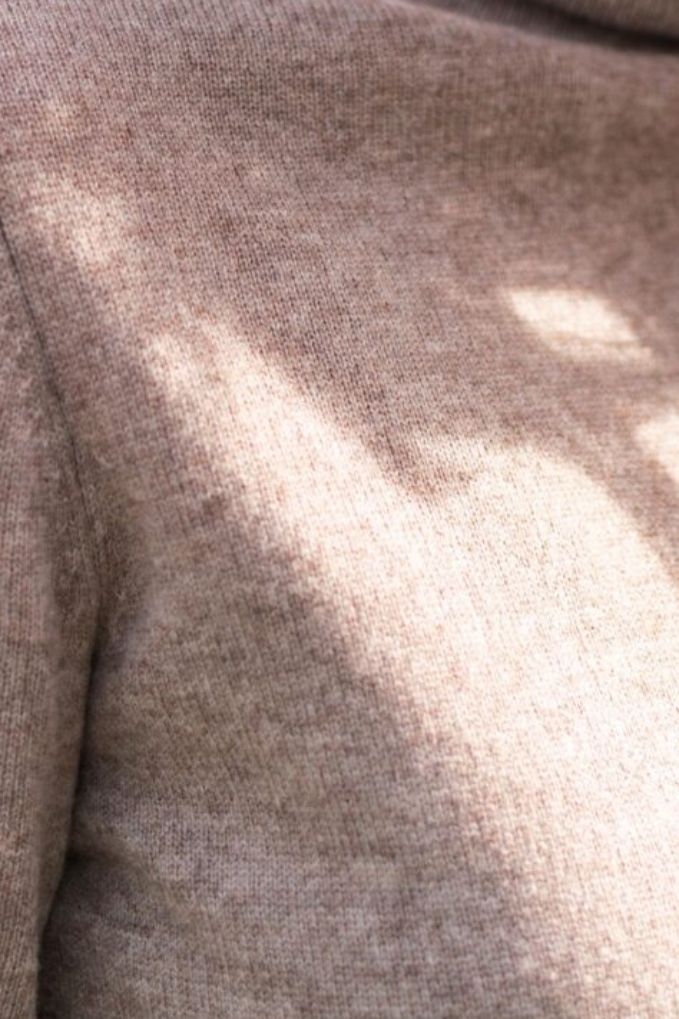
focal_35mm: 126
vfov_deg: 15.1
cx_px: 433
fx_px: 3564
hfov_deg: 10.9
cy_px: -500
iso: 100
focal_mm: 35
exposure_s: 1/2000
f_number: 1.4
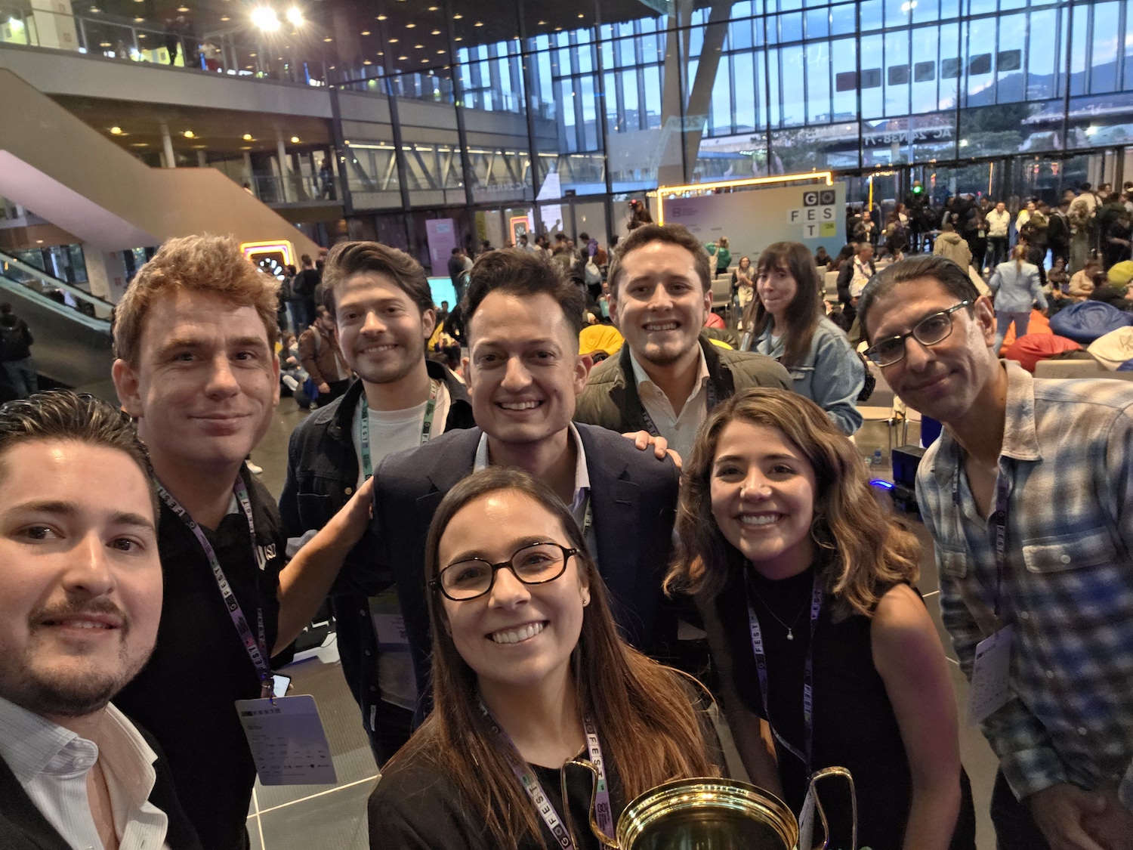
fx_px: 818
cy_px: 425
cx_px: 566
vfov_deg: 54.9
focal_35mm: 25
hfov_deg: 69.4
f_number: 2.2
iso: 500
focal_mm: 3.3
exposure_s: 1/60.2
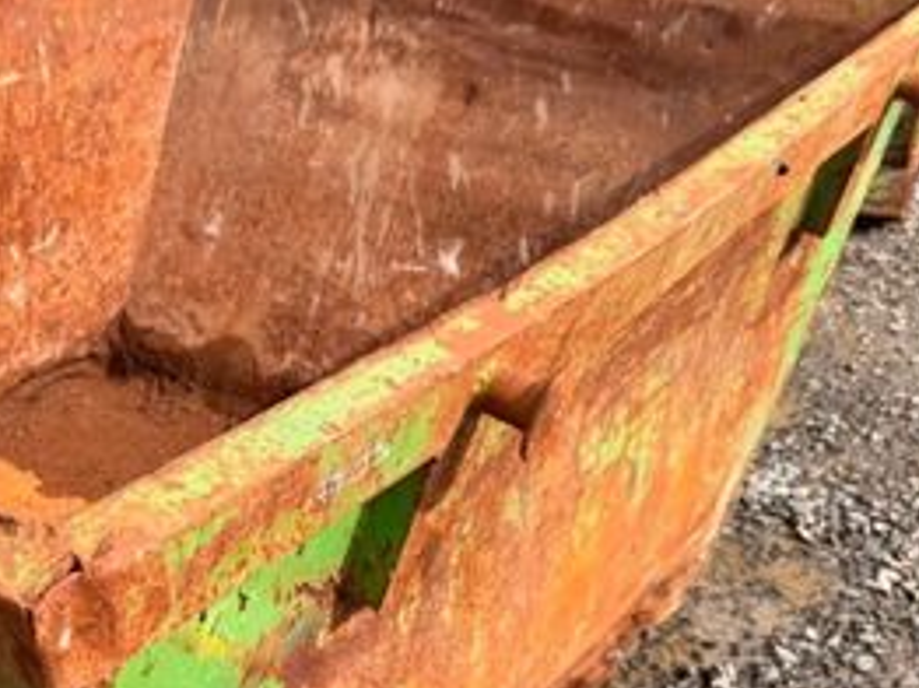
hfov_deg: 33.3
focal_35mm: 55
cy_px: 502
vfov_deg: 26.2
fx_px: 1459
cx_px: 112
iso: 80
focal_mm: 6.76
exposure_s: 1/3584
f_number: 1.78
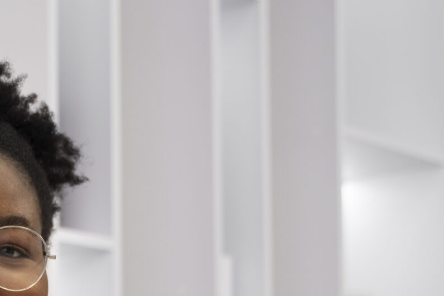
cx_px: 64
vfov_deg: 10.8
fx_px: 1505
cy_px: 446
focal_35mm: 122
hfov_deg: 16.6
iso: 640
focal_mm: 38
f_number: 2.8
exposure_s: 1/320
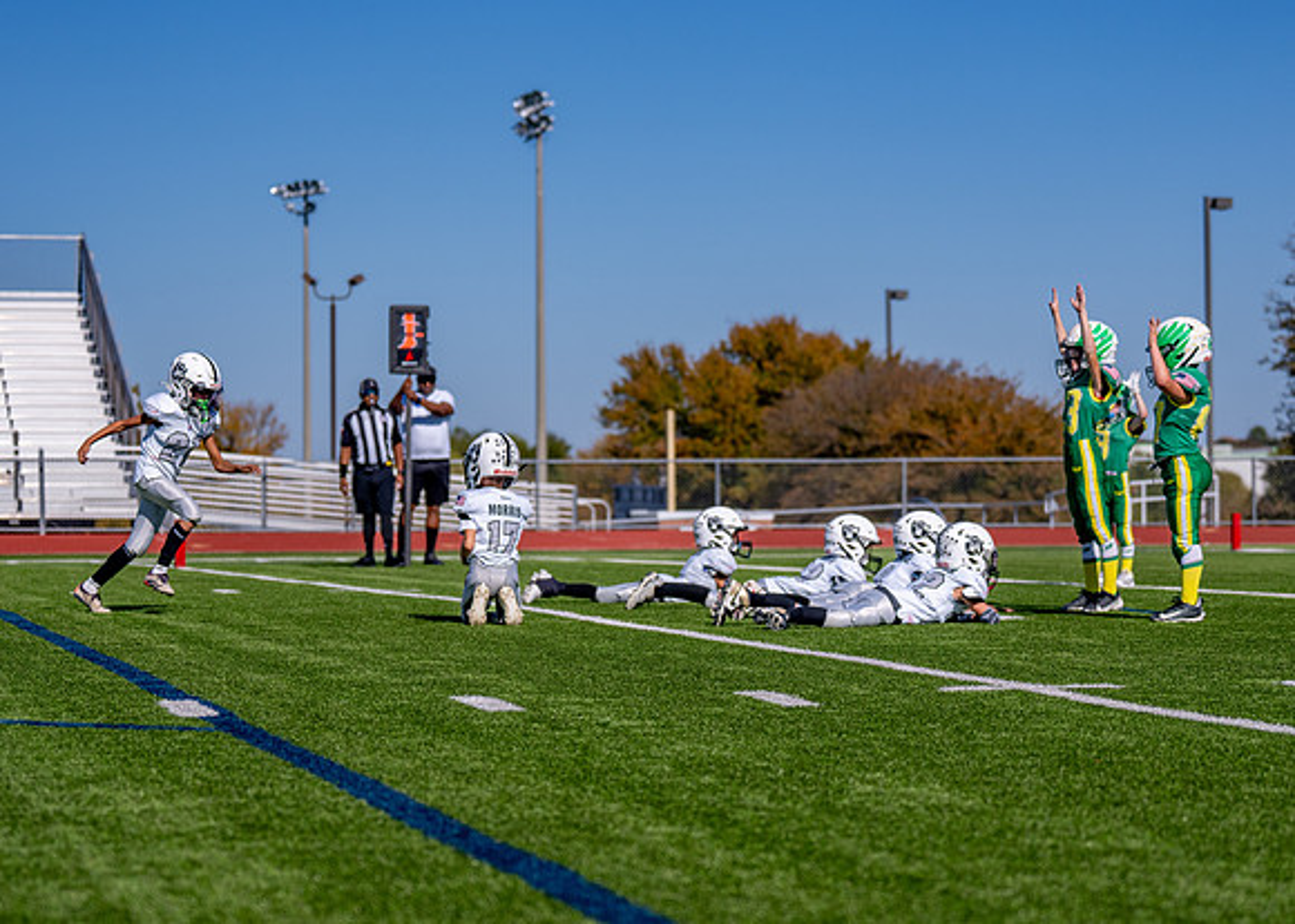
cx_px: 669
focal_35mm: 94
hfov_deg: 21.2
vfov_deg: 15.2
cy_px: 588
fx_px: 3457
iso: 160
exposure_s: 1/6400
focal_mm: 70
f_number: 2.8
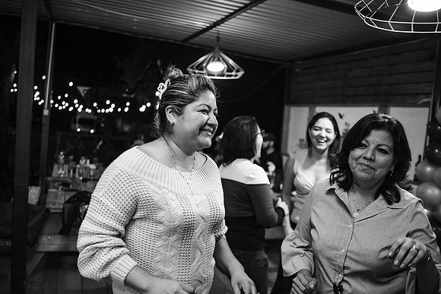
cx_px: 220
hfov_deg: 54.4
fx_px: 429
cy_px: 147
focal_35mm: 35
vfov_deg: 37.9
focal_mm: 35
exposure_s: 1/125
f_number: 3.2
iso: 1000
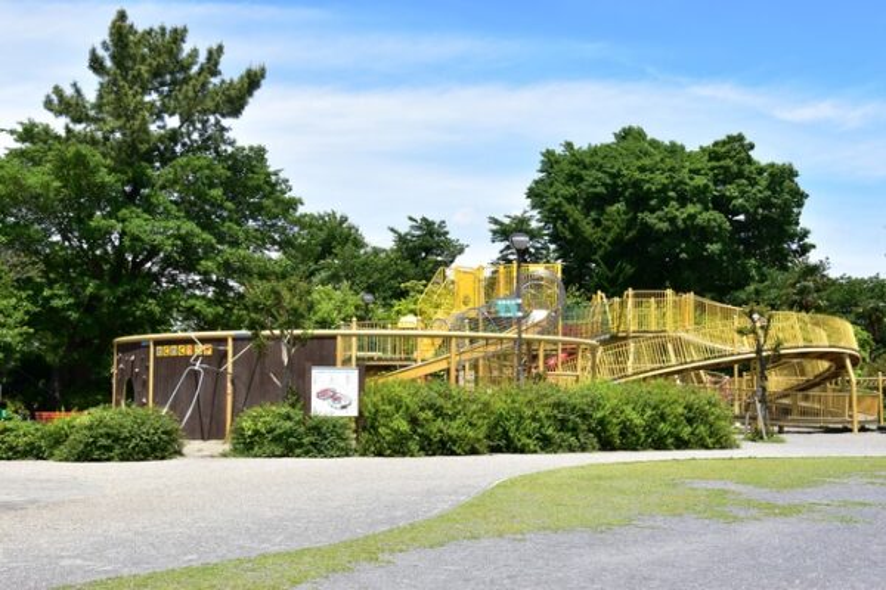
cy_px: 295
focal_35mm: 46
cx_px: 443
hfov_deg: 42.3
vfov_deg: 28.9
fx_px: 1144
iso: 400
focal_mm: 31
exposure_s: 1/320
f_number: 11
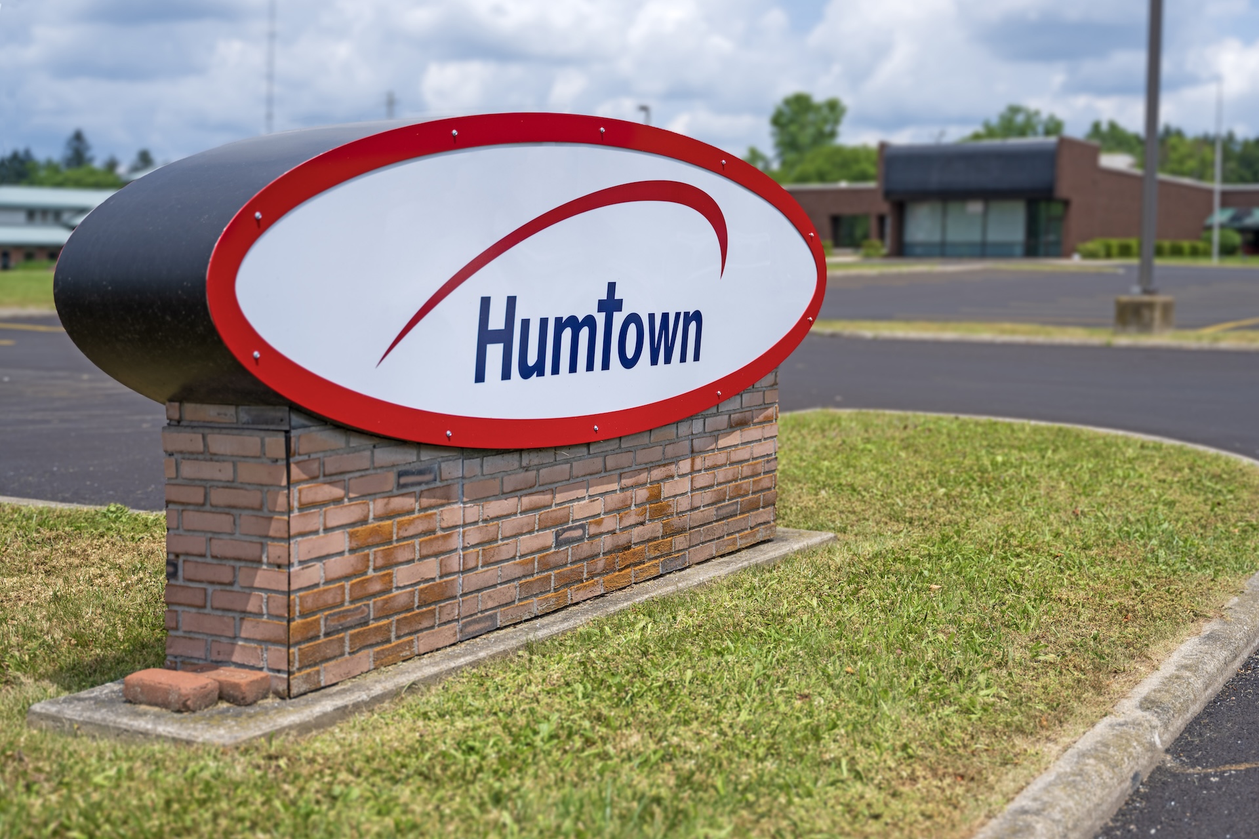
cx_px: 630
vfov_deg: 31.2
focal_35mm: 43
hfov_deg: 45.4
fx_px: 1504
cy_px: 420
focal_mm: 43
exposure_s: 1/3200
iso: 100
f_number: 2.8
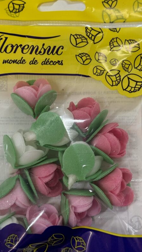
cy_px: 135
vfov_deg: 31.0
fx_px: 455
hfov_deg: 17.7
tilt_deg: -83.7
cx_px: 65
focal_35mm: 68
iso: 50
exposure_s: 1/50
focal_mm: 6.86
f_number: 1.78
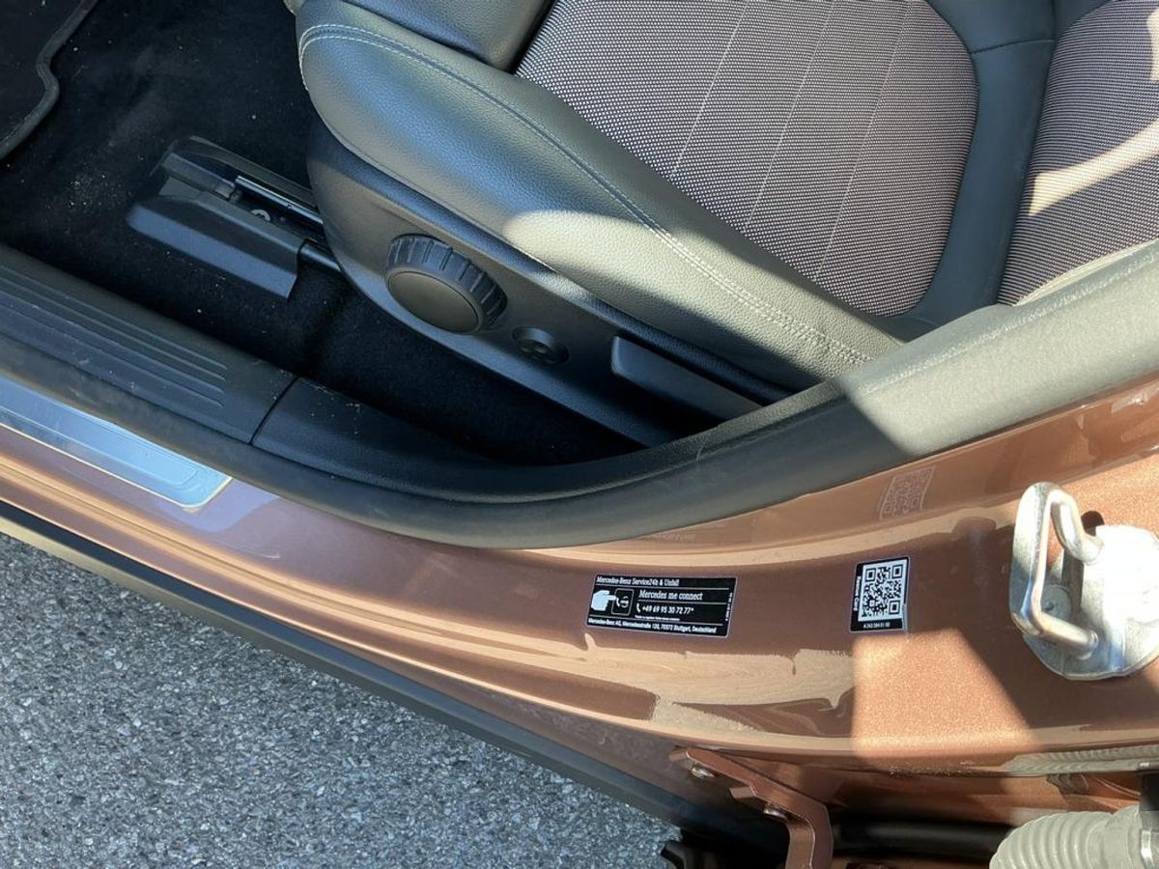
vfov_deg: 48.2
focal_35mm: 29
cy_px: 434
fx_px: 971
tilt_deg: -66.5
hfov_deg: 61.7
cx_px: 580
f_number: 1.8
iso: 40
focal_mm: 3
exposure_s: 1/120
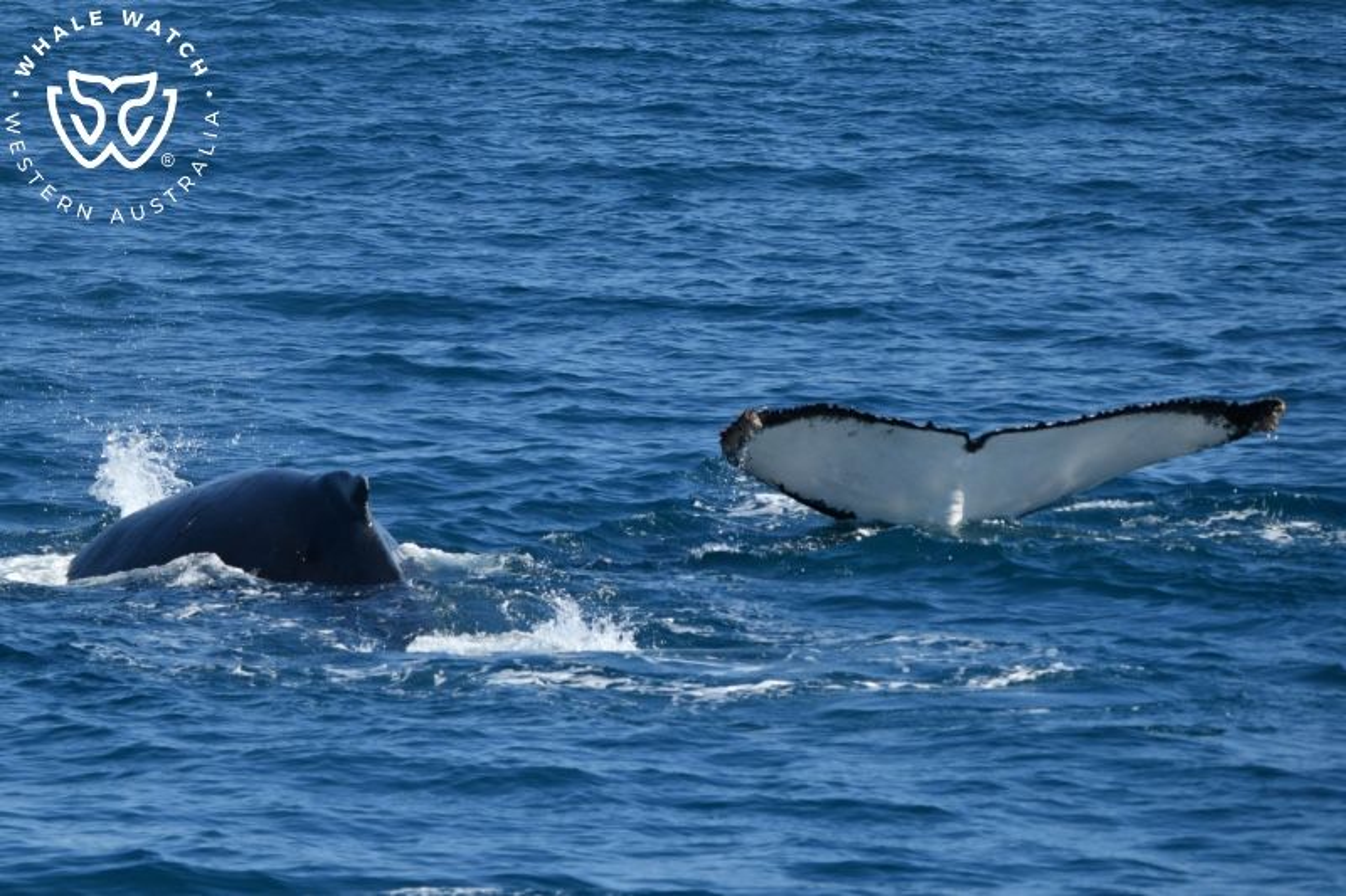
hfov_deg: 7.6
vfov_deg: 5.1
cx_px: 673
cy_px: 448
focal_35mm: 270
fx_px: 10092
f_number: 5.6
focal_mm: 270
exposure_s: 1/8000
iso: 1000
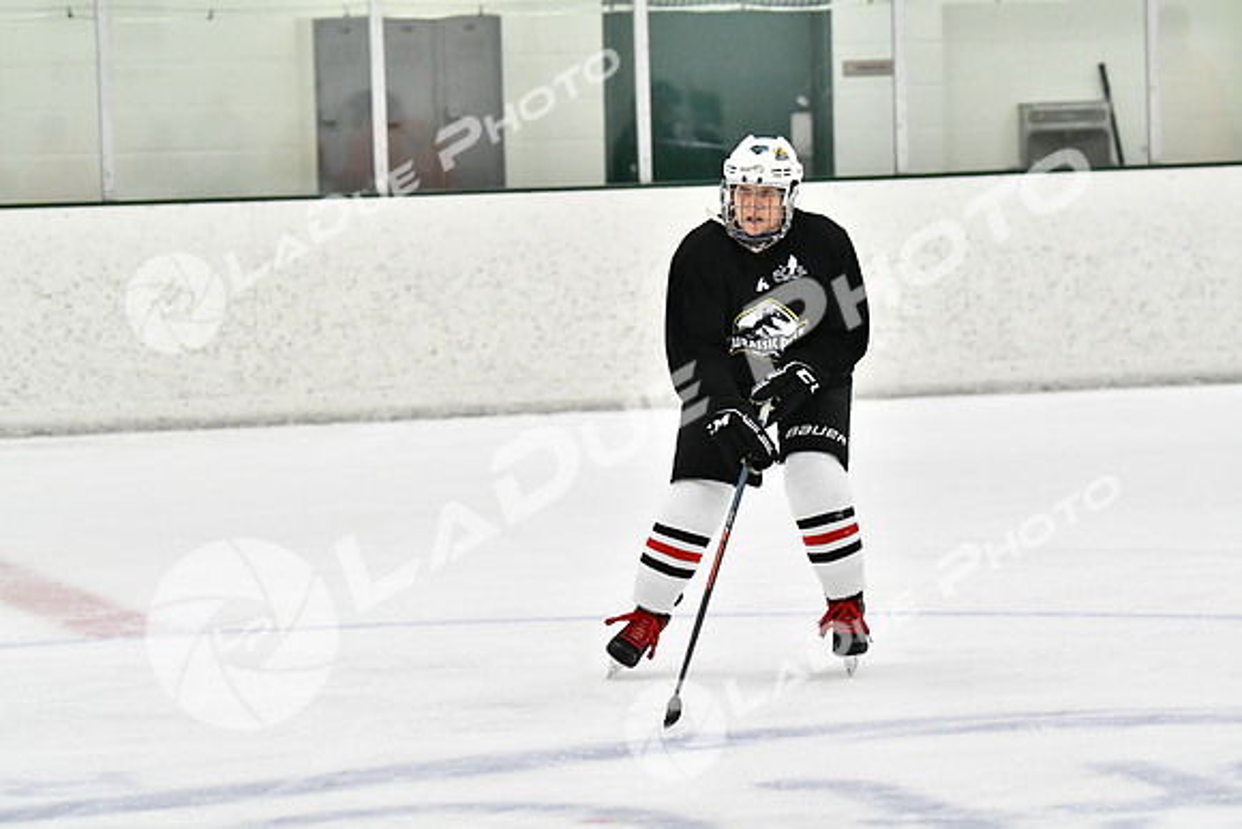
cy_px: 414
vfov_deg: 7.6
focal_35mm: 180
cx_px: 621
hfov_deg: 11.4
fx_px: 6211
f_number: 2.8
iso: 5000
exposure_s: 1/1250
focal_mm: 120
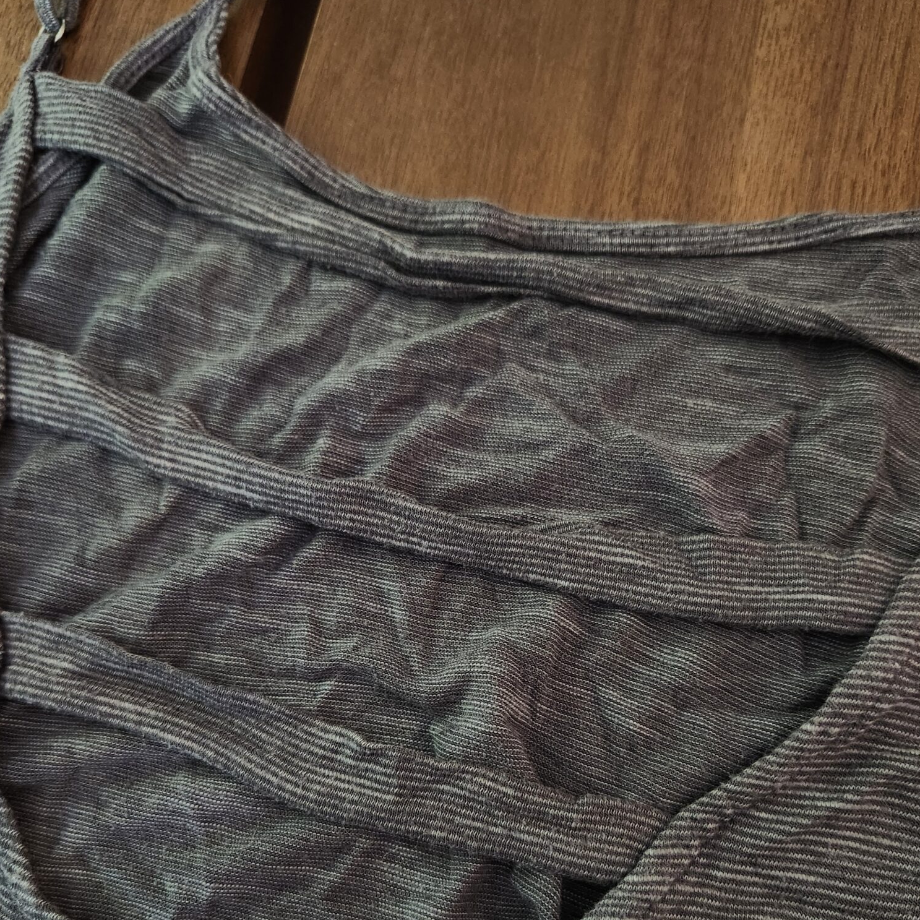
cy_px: 577
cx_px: 463
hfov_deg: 57.3
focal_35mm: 28
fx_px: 842
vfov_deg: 56.6
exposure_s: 1/120
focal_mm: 5.54
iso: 1000
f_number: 1.8
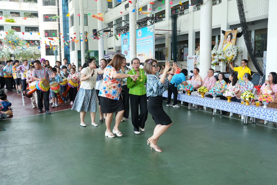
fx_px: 254
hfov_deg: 57.2
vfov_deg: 40.0
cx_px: 138
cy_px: 92
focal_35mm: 33
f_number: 5.6
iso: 1000
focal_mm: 22
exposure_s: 1/125
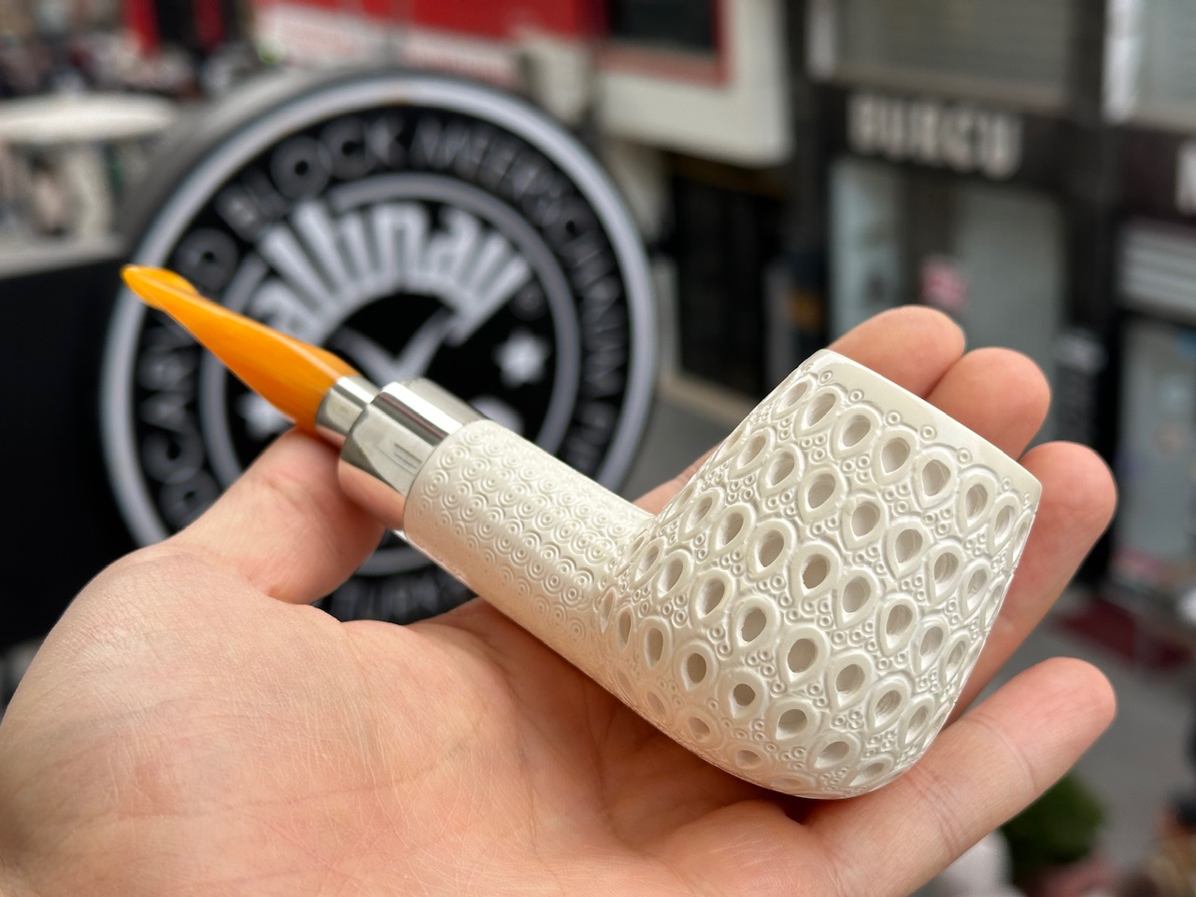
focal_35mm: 48
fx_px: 1658
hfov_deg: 39.7
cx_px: 598
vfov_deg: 30.3
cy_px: 448
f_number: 1.78
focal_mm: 6.86
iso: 64
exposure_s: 1/422
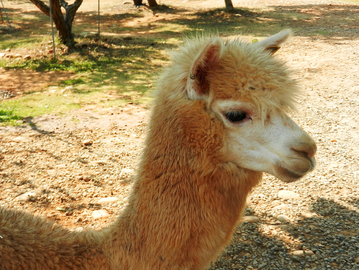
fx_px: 622
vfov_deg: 24.4
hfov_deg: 32.2
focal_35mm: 60
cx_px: 180
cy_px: 135
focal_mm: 10.9
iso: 160
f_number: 4.5
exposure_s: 1/320
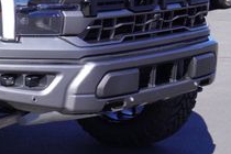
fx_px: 821
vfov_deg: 10.7
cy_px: 47
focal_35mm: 128
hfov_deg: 14.9
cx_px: -109
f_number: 8
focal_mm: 28
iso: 100
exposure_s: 1/100
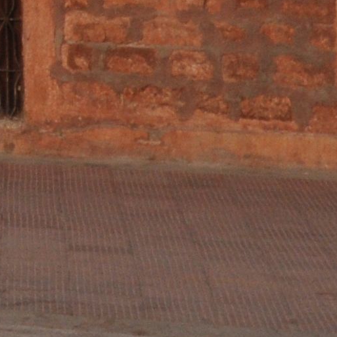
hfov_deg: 5.0
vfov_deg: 5.2
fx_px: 3514
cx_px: -943
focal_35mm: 319
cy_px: -592
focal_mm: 30
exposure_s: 1/200
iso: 500
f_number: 14
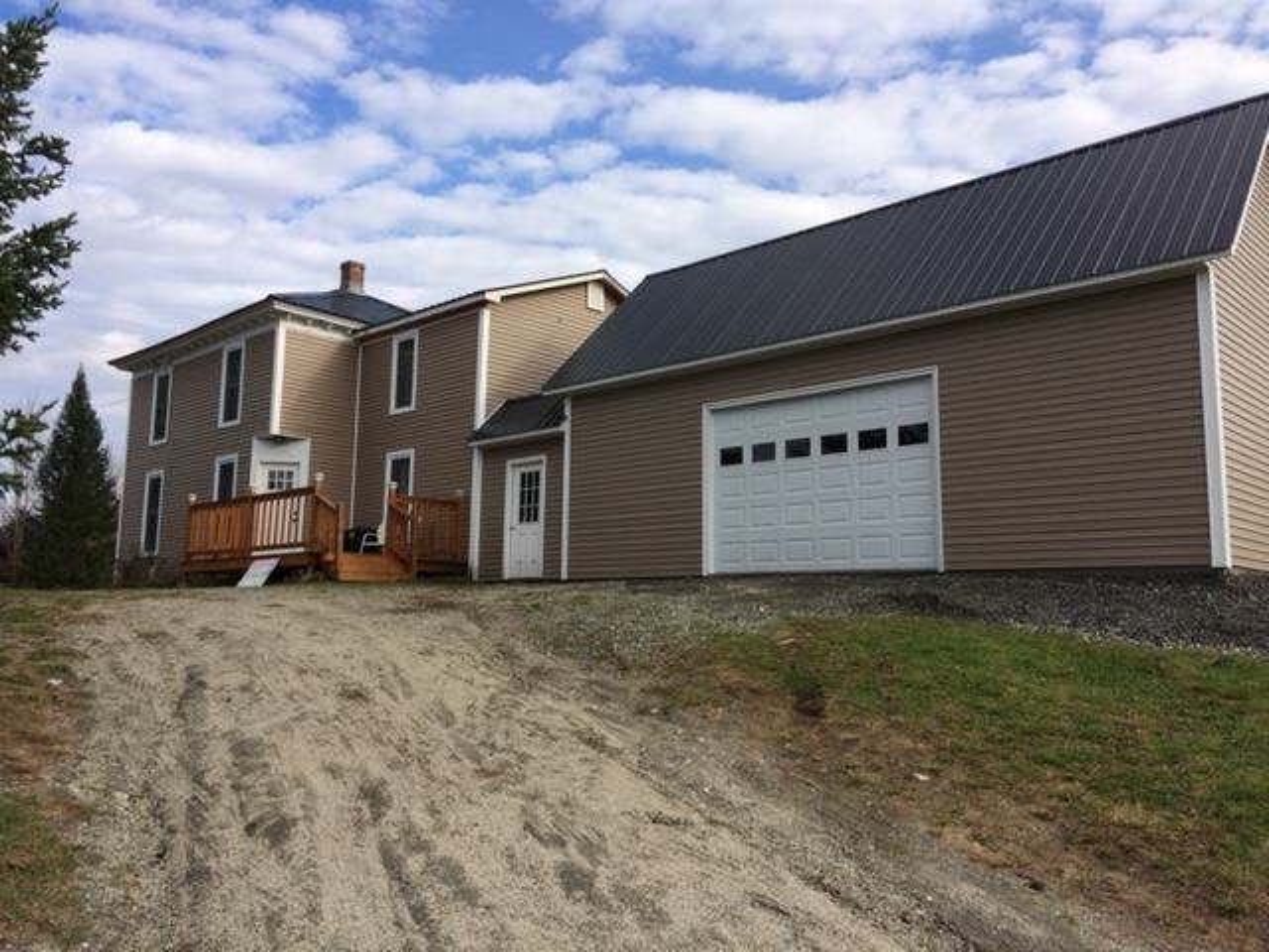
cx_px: 634
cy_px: 476
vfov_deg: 48.2
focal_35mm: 29
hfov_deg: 61.7
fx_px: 1063
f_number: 2.2
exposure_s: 1/1866
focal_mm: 4.15
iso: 32
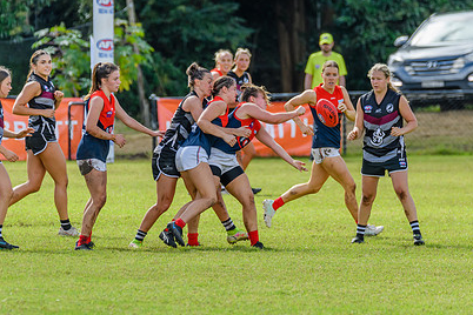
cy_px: 189
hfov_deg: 3.0
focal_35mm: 693
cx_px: 221
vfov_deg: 2.0
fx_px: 9105
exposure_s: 1/1600
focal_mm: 400
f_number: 6
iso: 800
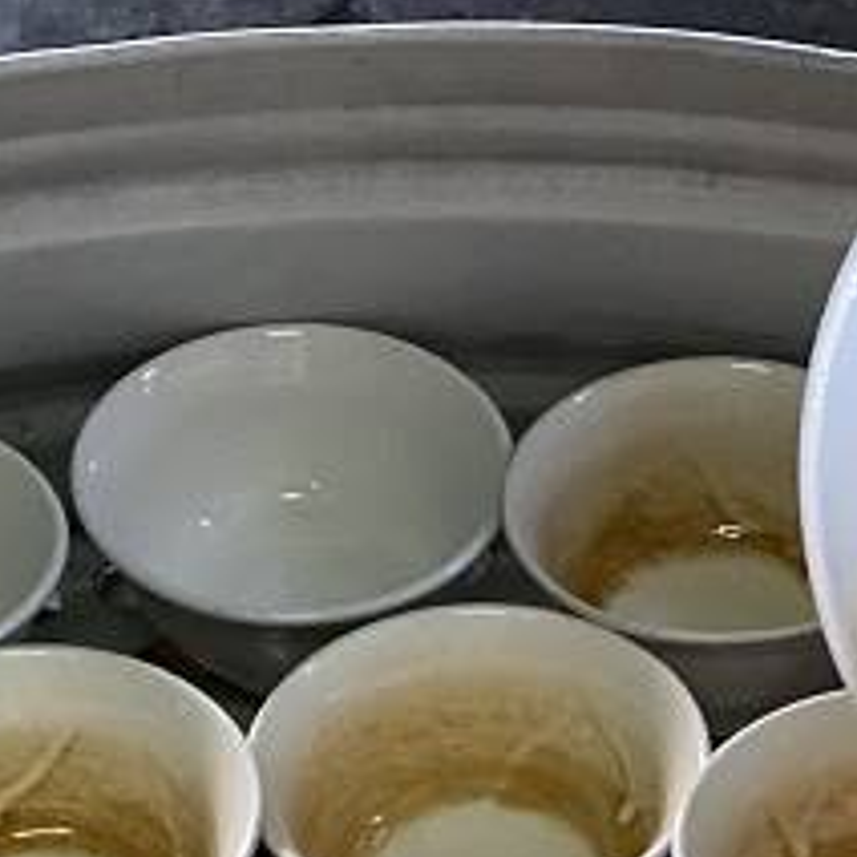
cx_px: 532
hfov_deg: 10.0
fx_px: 4902
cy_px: 1607
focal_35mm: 175
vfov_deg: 9.5
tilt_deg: -50.0
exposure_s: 1/40
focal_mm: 6
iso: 200
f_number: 2
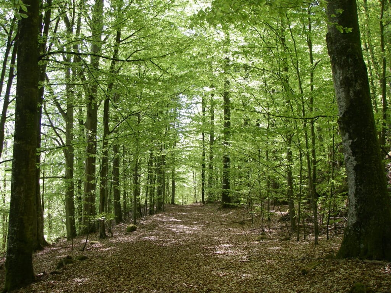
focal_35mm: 38
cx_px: 196
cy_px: 146
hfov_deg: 49.0
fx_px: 429
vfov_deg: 37.7
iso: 80
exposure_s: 1/100
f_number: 3.3
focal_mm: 6.3
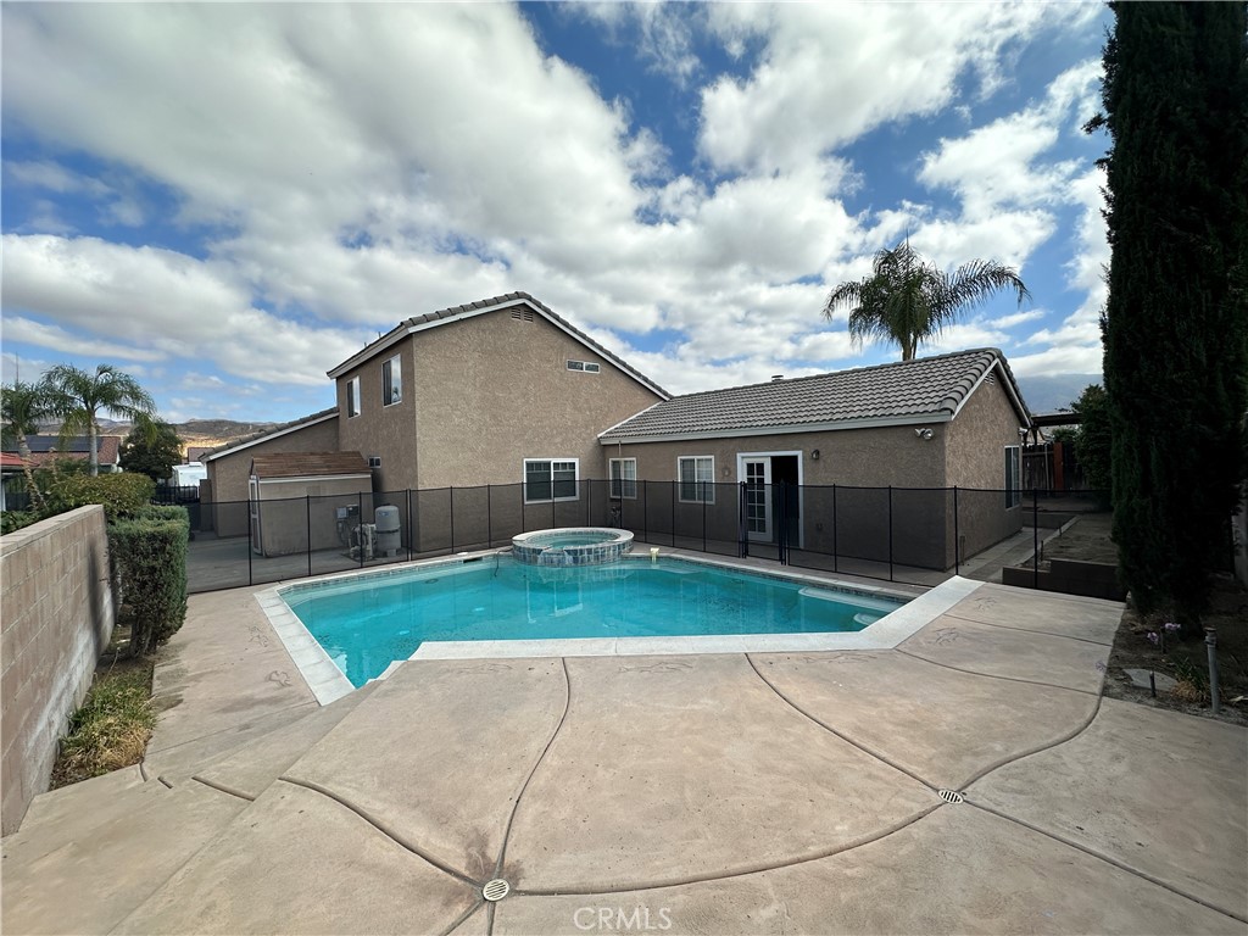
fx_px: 505
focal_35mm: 14
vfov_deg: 85.7
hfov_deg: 102.1
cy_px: 468
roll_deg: +1.6
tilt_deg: +0.2
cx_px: 624
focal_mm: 2.22
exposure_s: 1/1984
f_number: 2.2
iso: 40
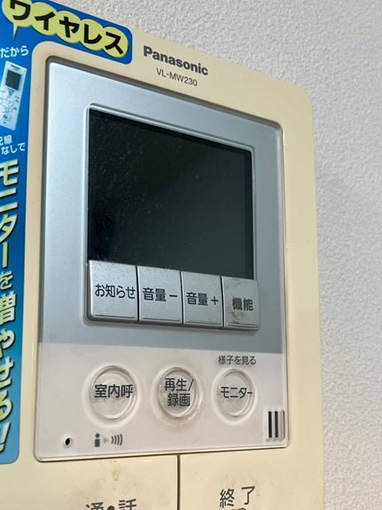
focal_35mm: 37
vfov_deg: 49.8
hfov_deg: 38.5
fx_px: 545
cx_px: 153
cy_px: 311
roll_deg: -0.8
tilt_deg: +8.2
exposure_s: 1/100
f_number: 1.8
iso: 80
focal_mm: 3.99
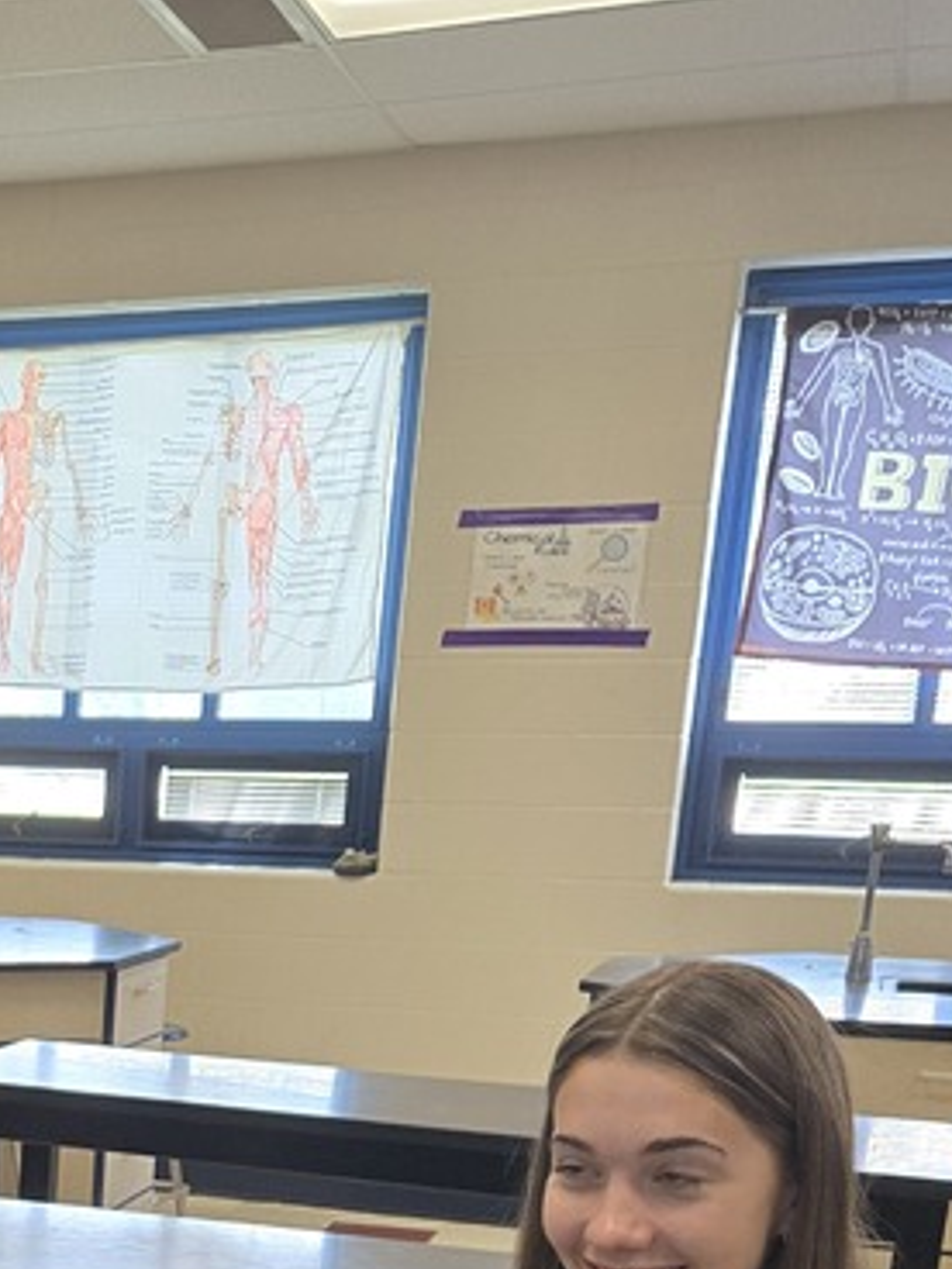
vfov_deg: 28.1
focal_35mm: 64
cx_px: -286
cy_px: 1317
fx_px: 2347
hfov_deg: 20.9
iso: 200
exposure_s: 1/120
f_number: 1.8
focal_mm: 5.4
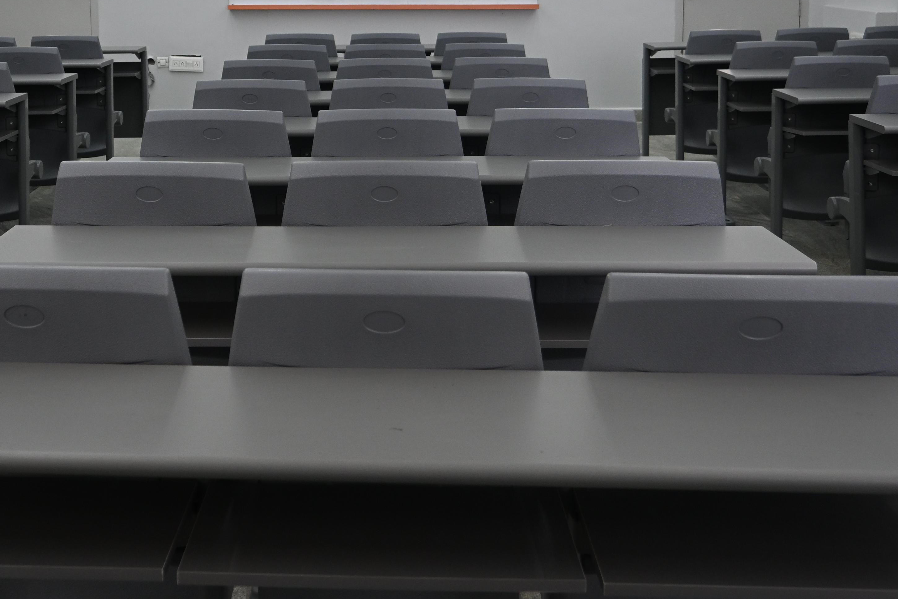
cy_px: 100
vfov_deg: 28.5
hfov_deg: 42.4
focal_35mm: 46
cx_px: 337
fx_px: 1147
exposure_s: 1/250
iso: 400
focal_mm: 16
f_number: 3.5
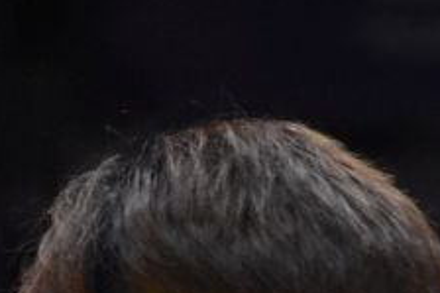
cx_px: 179
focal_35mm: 2061
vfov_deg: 0.7
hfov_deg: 1.0
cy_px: 662
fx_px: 25171
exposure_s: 1/800
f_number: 6.3
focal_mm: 300
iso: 3200
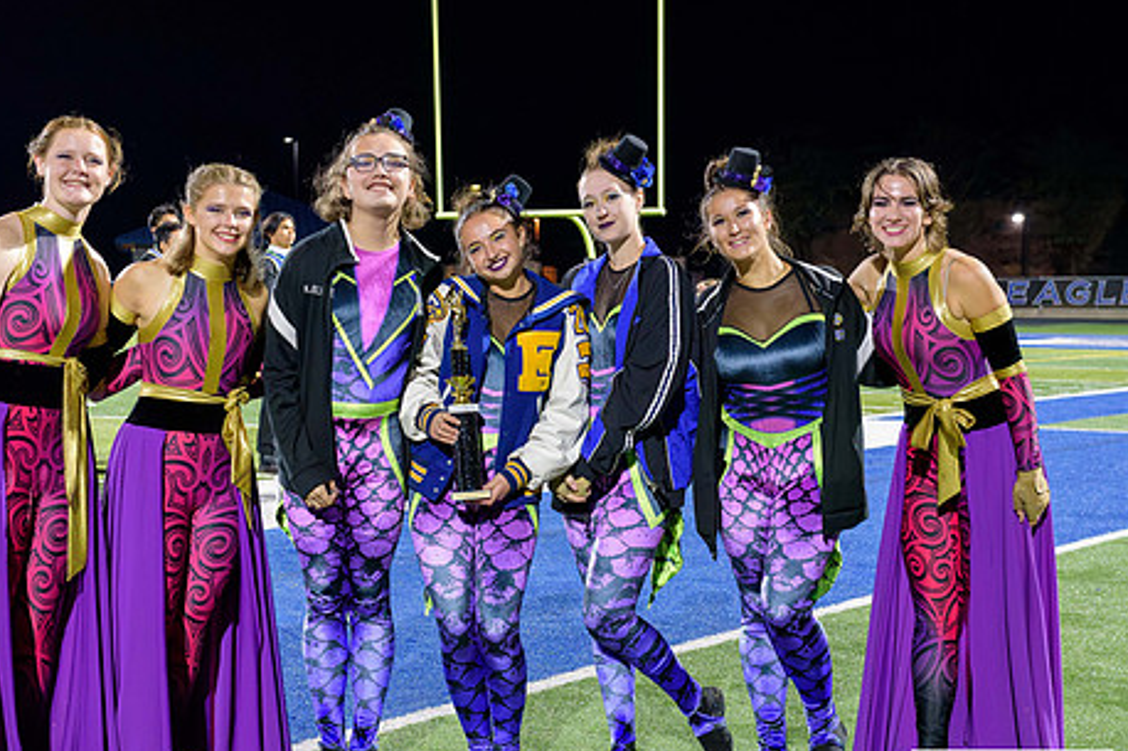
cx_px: 516
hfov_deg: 27.7
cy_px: 477
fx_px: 2286
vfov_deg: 18.6
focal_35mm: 73
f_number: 6.3
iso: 12800
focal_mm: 55
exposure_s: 1/200
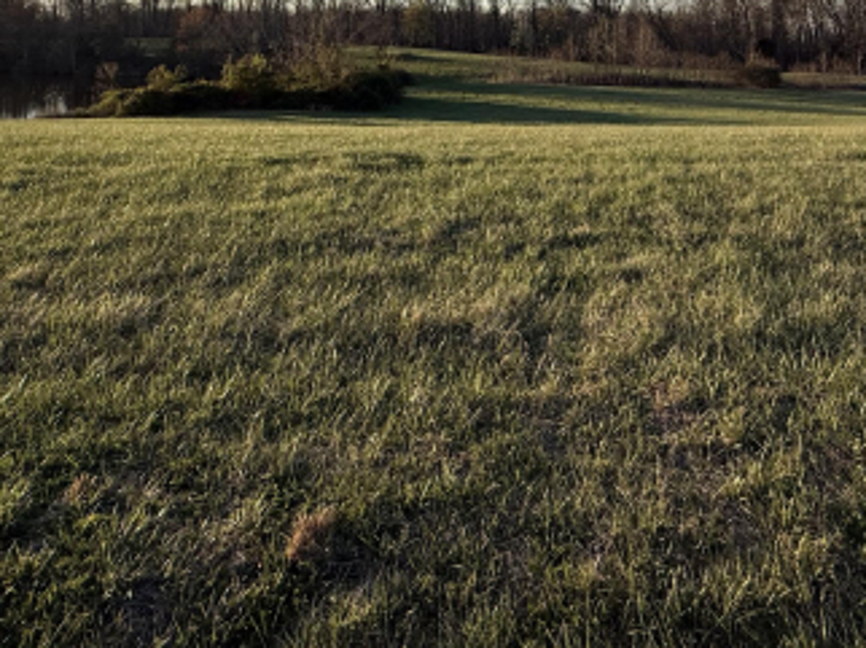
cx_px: 553
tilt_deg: +3.8
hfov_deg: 60.7
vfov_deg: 41.4
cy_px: -11
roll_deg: -0.1
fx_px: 725
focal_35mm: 29
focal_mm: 2.22
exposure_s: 1/1235
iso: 50
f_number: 2.2
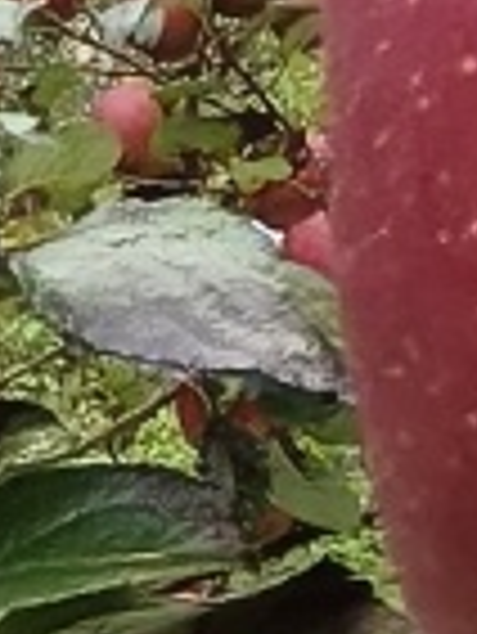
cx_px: 1336
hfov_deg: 6.7
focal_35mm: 204
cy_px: -416
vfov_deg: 9.3
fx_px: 3742
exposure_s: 1/407
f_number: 2.2
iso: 50
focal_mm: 1.68
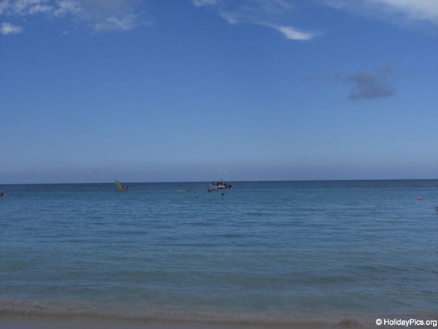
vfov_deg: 37.7
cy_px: 164
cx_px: 219
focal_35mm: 38
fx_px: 481
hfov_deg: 49.0
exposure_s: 1/200
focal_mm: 6.2
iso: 64
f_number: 8
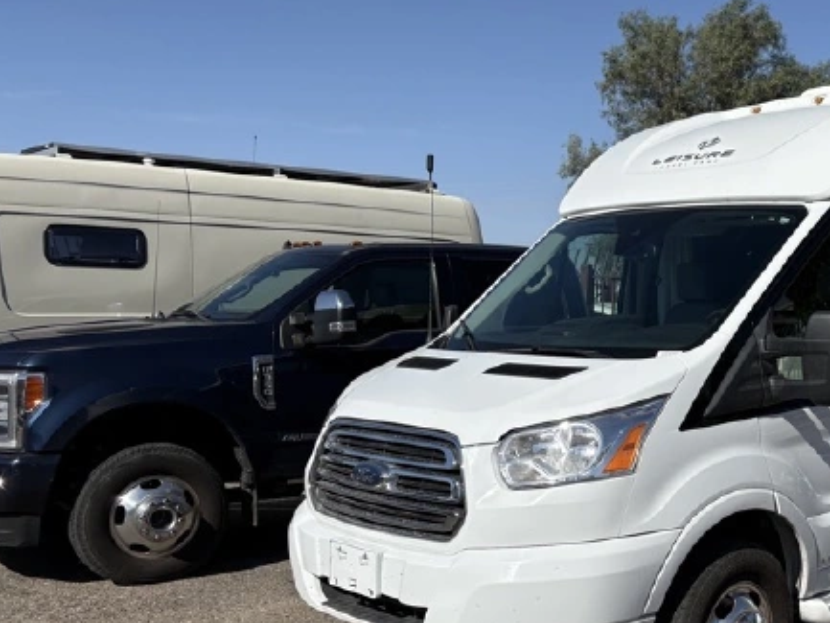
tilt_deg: +1.1
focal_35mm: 48
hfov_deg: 37.3
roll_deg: -1.9
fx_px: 1151
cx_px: 736
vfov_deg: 30.3
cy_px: 335
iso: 50
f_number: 1.6
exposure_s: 1/5814
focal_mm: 5.96
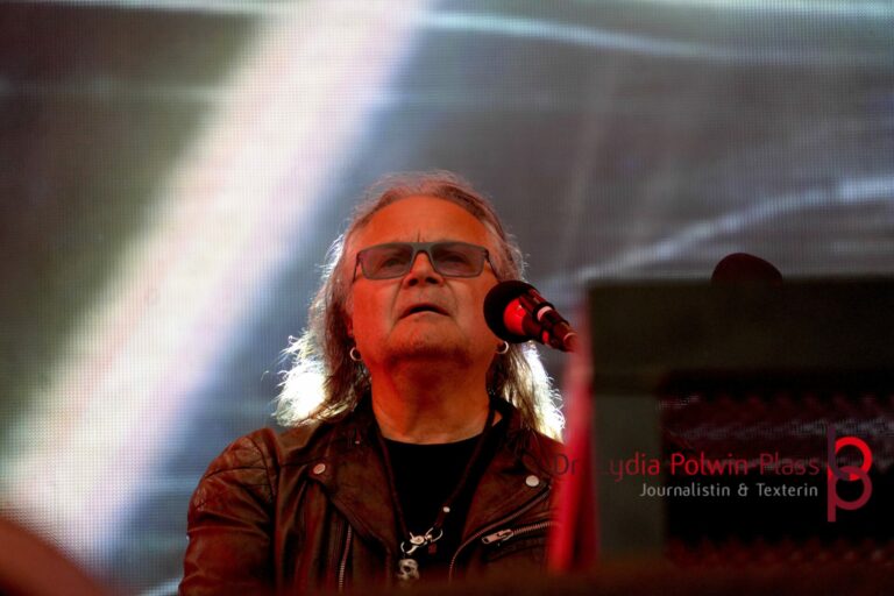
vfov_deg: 4.0
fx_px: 8455
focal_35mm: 340
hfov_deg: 6.1
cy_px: 298
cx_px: 447
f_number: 6.3
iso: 1600
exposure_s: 1/400
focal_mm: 227
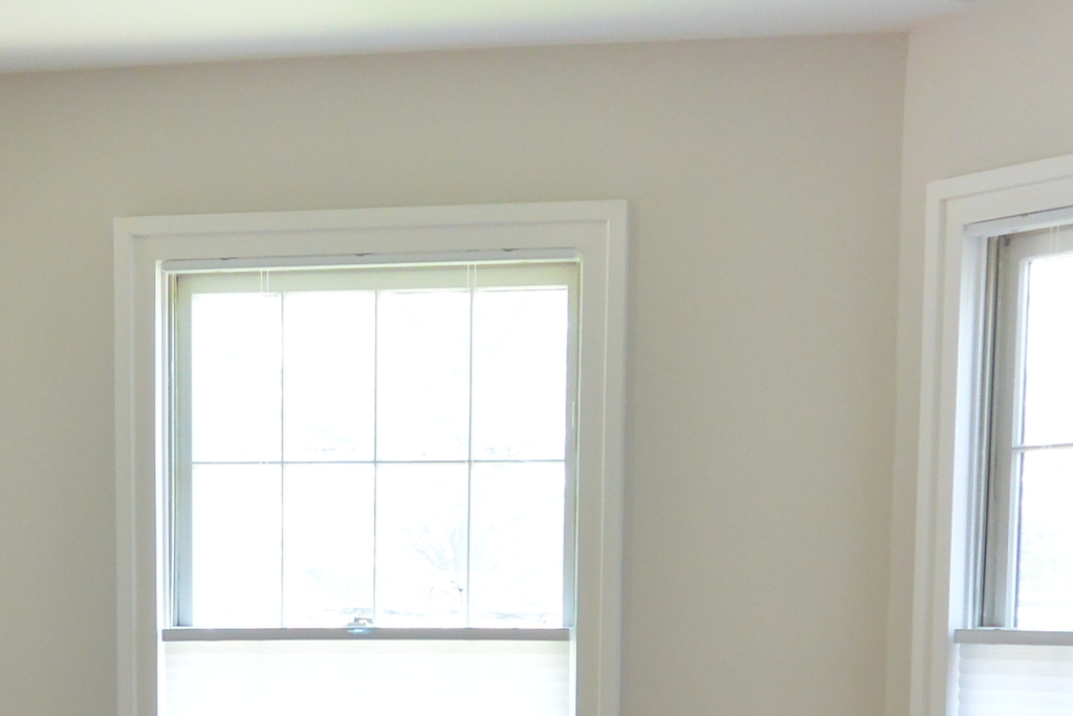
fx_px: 2414
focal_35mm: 81
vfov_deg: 16.0
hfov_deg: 25.0
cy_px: 920
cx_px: 402
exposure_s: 1/80
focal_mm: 10
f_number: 3.5
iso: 400
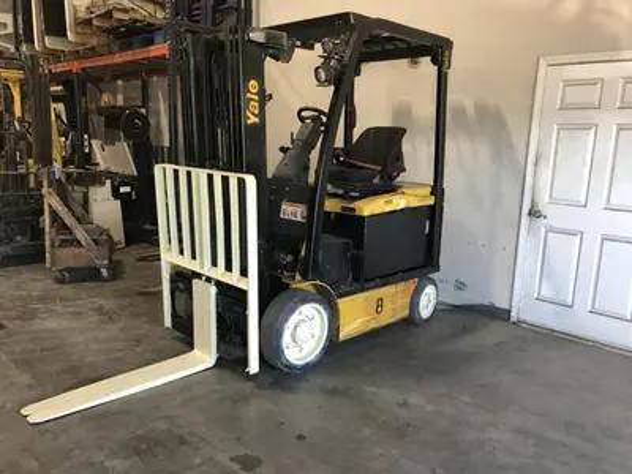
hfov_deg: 63.4
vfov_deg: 49.7
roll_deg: -1.0
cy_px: 237
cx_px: 316
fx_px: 511
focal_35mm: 28
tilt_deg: -12.4
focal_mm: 4
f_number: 1.8
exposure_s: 1/23
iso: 40
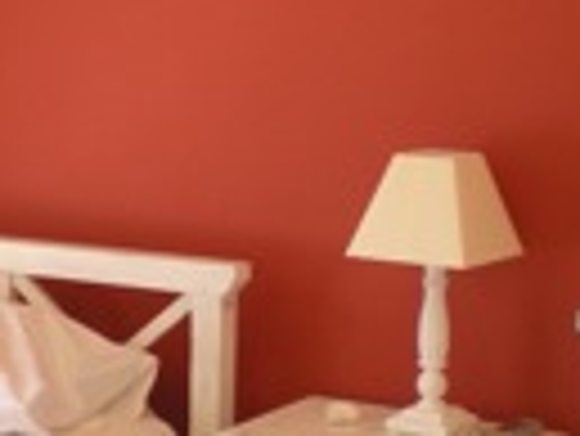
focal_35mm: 118
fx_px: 1979
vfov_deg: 12.6
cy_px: 220
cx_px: 162
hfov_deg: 16.6
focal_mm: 6.3
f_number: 3.1
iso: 113
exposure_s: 1/58.5
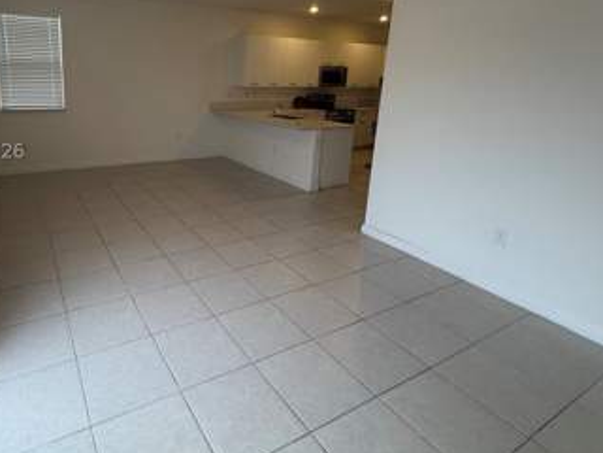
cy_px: 151
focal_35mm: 21
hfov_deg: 76.3
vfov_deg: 61.9
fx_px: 366
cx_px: 198
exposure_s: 1/120
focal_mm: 2.22
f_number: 2.2
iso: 125
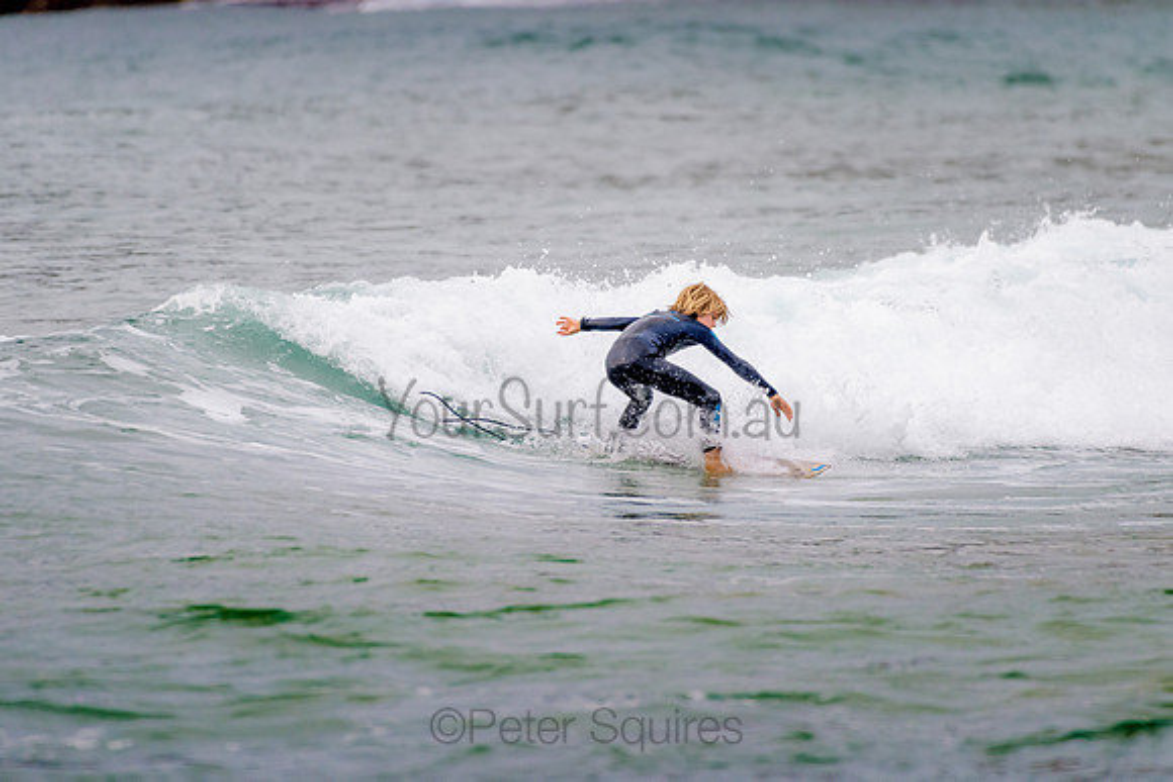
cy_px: 303
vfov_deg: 2.2
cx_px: 643
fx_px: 19975
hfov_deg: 3.4
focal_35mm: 613
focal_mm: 500
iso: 400
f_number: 5.6
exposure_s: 1/800
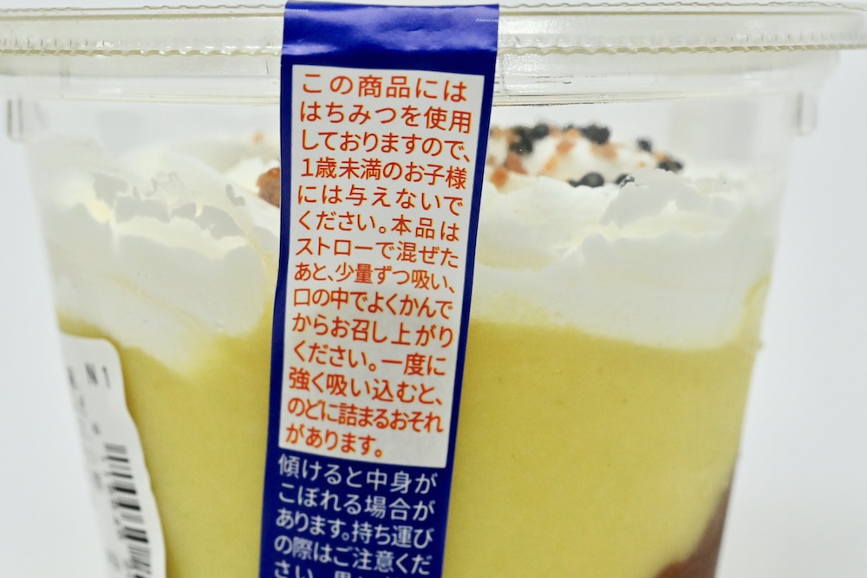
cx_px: 434
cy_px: 289
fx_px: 1445
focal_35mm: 60
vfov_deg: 22.6
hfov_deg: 33.4
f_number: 16
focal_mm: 60
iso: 6400
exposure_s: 1/100
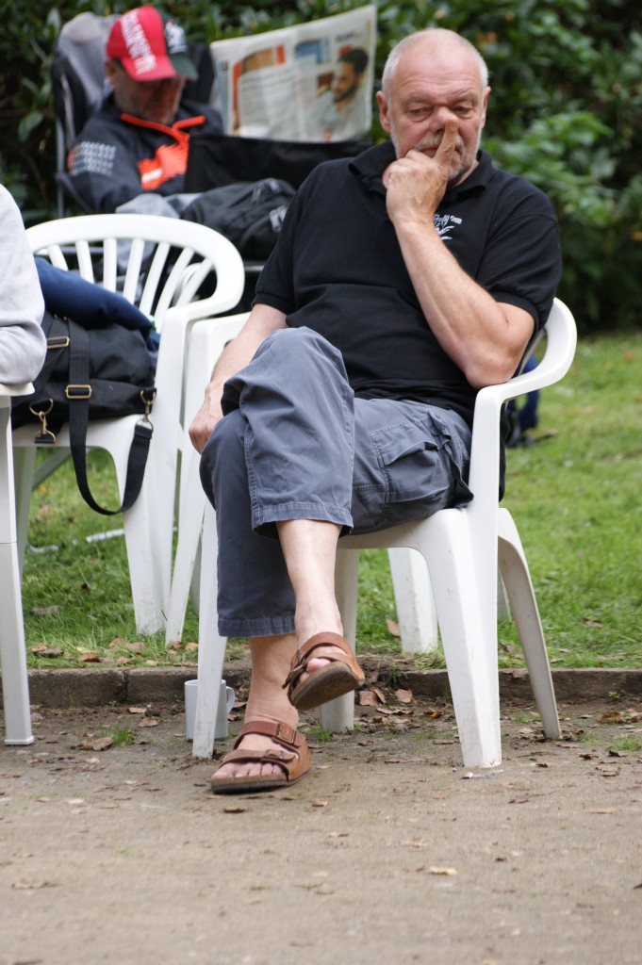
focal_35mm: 300
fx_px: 8038
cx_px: 321
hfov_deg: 4.6
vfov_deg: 6.9
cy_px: 482
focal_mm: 200
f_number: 5
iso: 400
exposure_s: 1/500
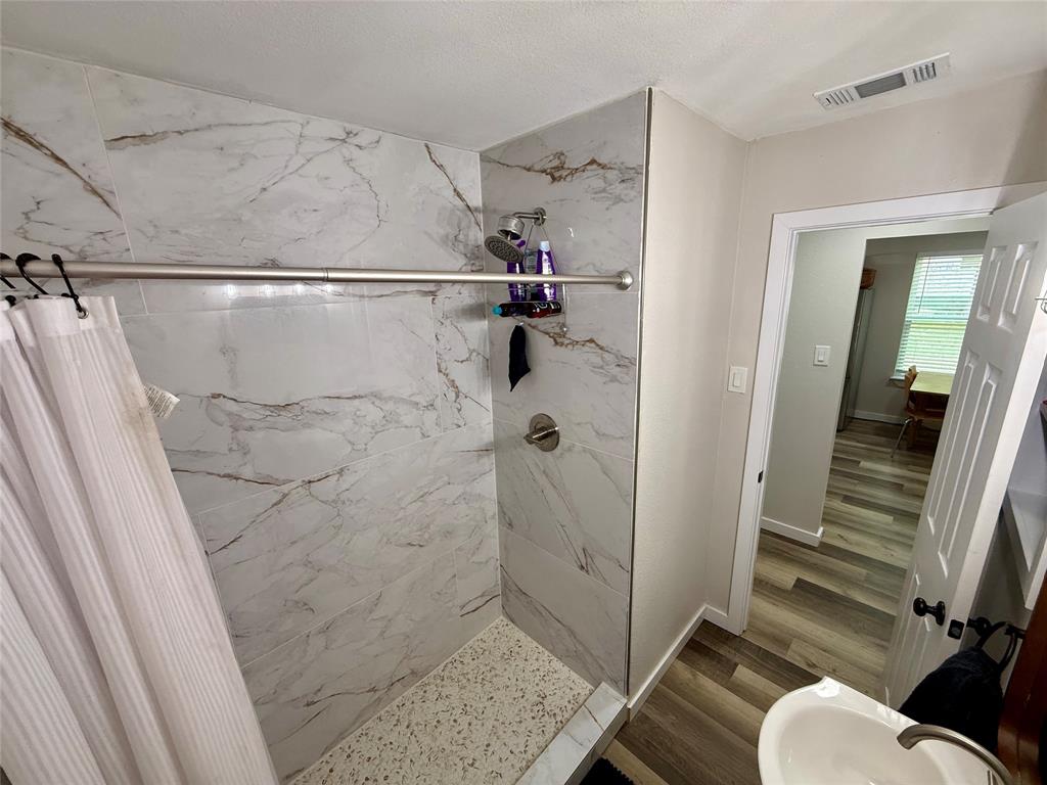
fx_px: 423
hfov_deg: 102.1
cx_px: 524
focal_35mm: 14
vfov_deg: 85.7
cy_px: 392
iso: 160
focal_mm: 2.22
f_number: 2.2
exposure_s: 1/120
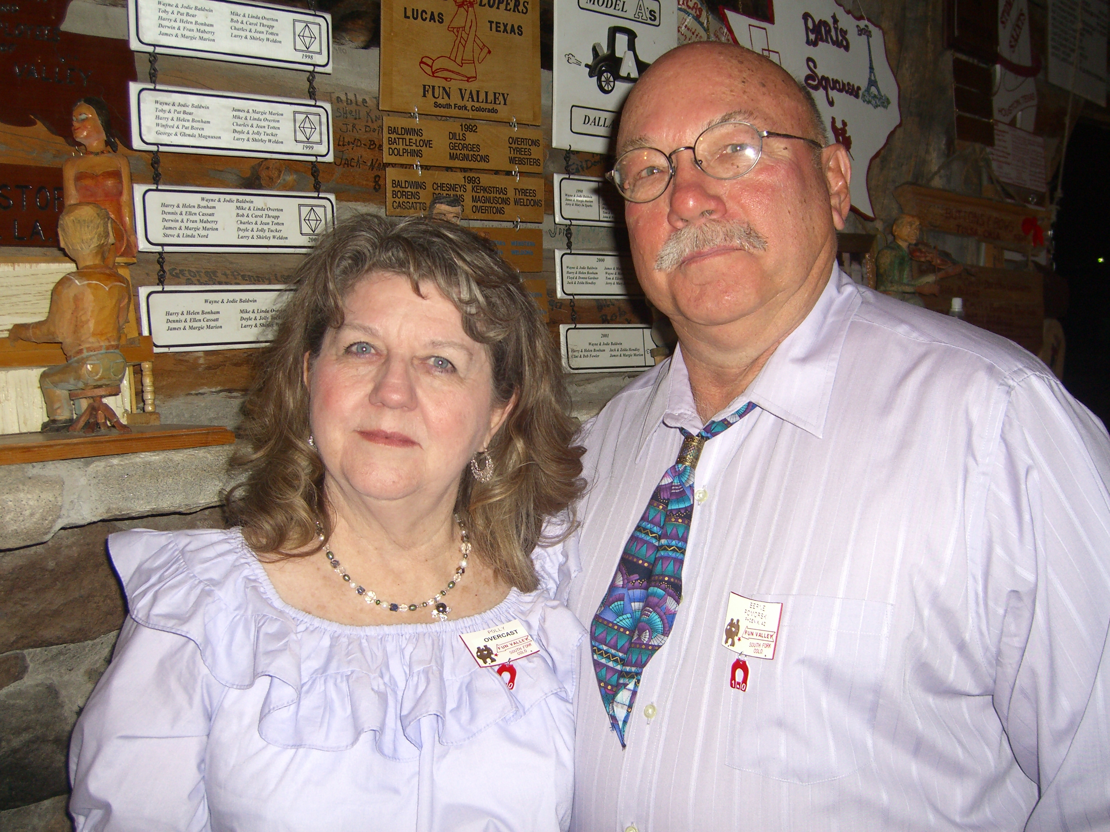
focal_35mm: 38
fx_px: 1219
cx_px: 555
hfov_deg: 49.0
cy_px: 416
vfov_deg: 37.7
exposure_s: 1/60
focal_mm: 7.9
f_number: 2.8
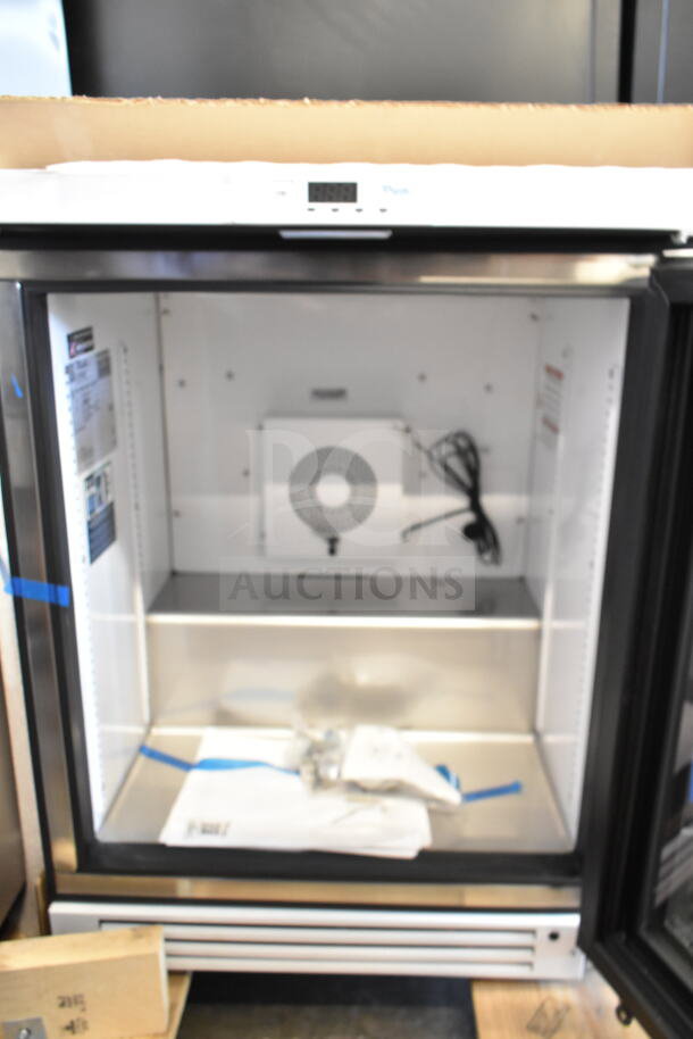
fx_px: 866
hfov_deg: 43.6
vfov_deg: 61.9
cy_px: 520
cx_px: 346
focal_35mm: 30
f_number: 3.5
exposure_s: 1/30
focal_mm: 20
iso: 2800
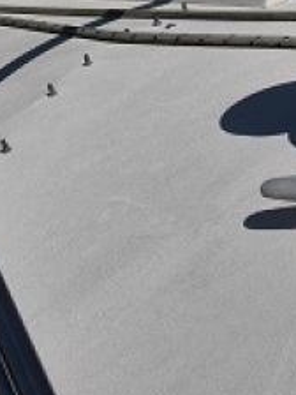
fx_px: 1323
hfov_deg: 12.6
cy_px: -111
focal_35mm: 116
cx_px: -17
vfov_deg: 16.1
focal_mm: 30
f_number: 13
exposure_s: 1/640
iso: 200
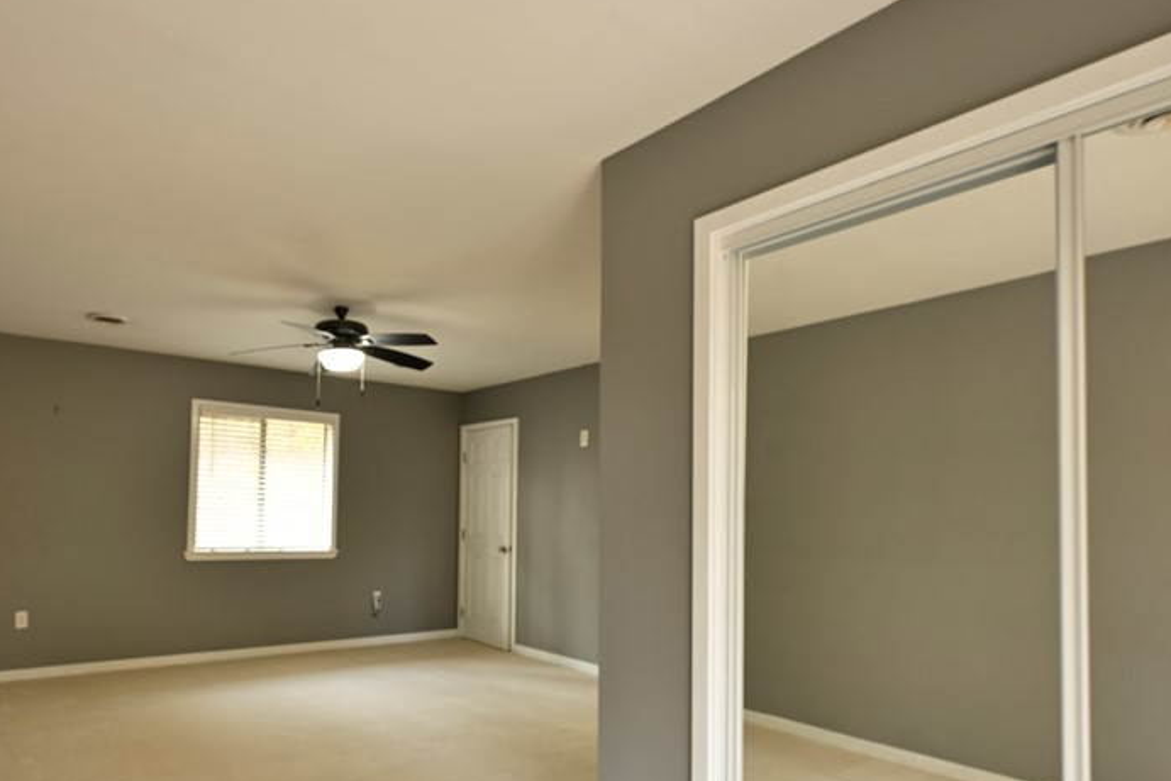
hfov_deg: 77.2
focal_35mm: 22
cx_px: 442
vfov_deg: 56.7
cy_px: 481
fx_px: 716
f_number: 8
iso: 100
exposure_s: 1/2
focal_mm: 14
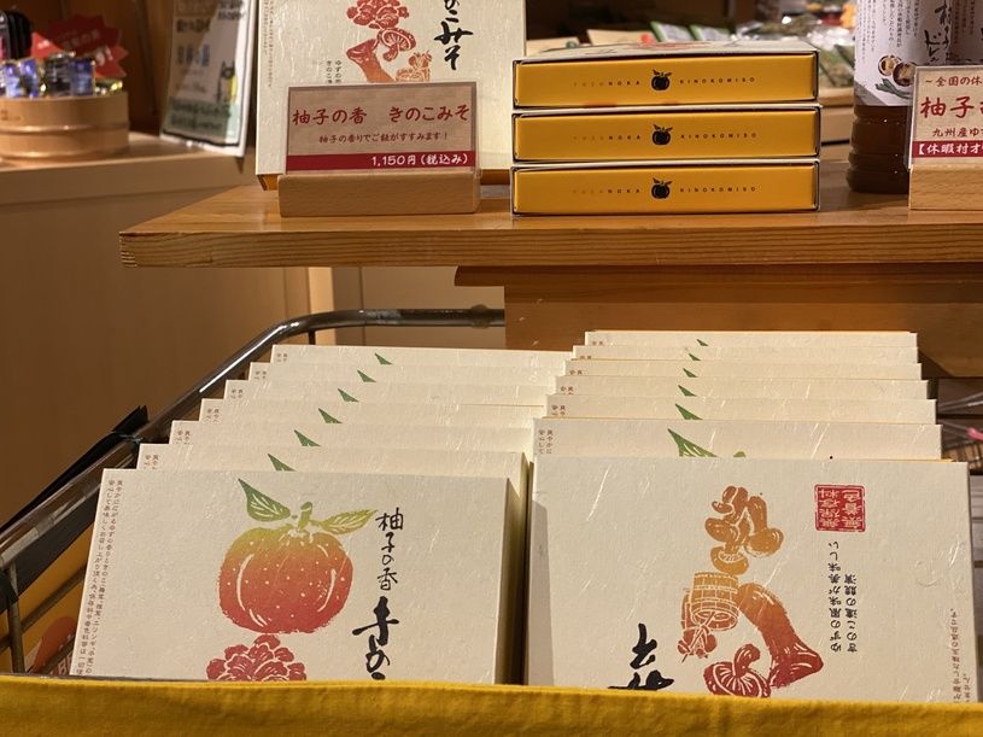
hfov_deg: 36.8
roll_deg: +1.4
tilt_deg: -14.3
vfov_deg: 28.0
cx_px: 492
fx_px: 1476
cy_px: 368
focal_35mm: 52
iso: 160
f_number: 2
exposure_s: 1/40
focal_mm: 6
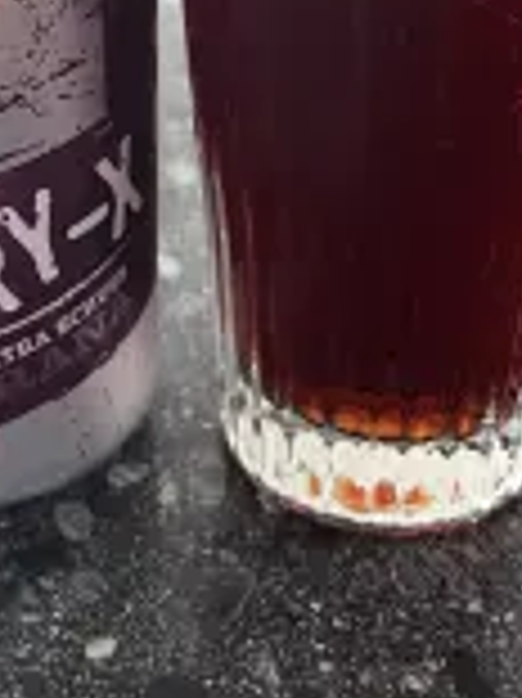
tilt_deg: -21.6
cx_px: 212
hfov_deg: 21.9
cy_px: -27
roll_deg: +1.1
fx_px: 1349
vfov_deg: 27.1
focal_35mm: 67
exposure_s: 1/77
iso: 125
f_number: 1.6
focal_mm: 5.1
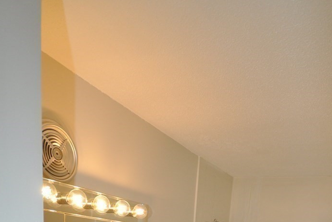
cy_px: 312
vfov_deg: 28.8
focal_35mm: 34
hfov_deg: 55.3
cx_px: 200
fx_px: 314
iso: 560
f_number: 4.2
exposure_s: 1/60
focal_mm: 11
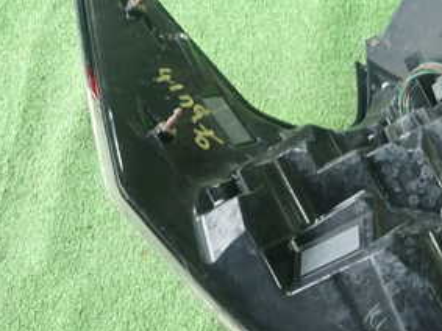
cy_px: 176
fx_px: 676
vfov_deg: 27.5
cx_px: 361
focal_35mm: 53
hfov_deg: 34.9
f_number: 2
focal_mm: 4.5
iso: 200
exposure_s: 1/60
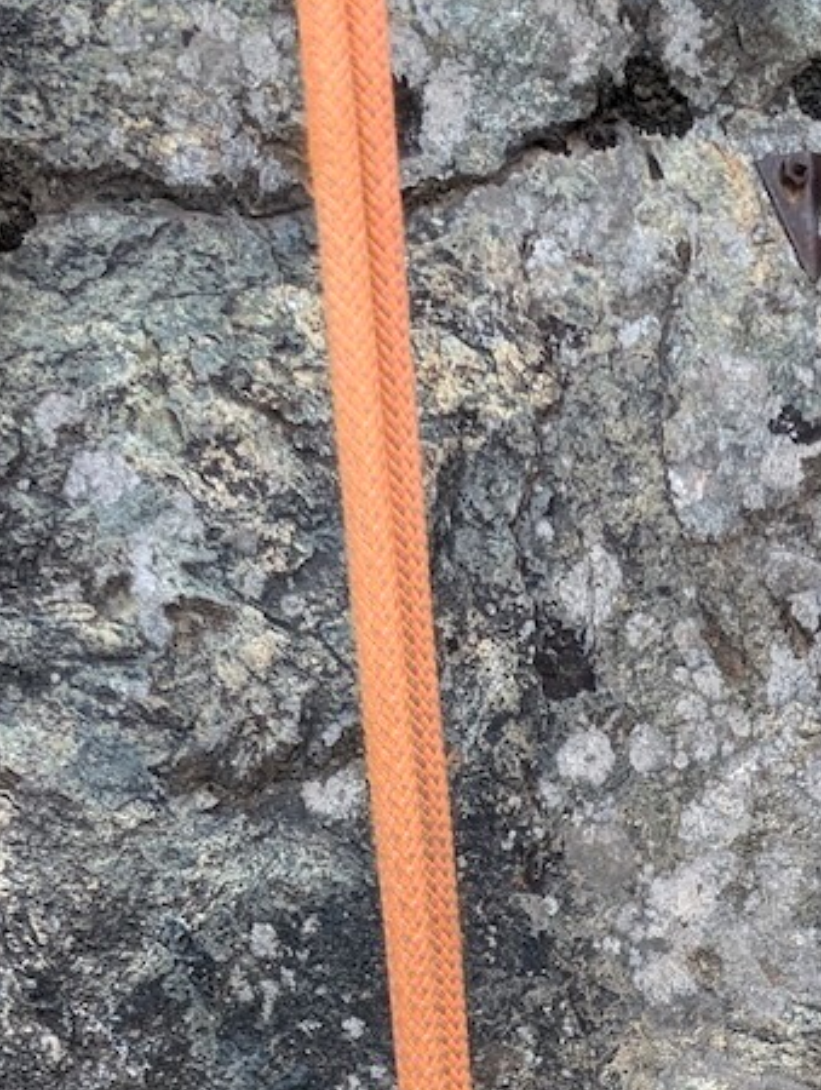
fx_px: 1608
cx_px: 593
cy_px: 1199
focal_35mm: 51
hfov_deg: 28.3
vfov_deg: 32.8
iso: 52
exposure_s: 1/571
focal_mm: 2.35
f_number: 2.2
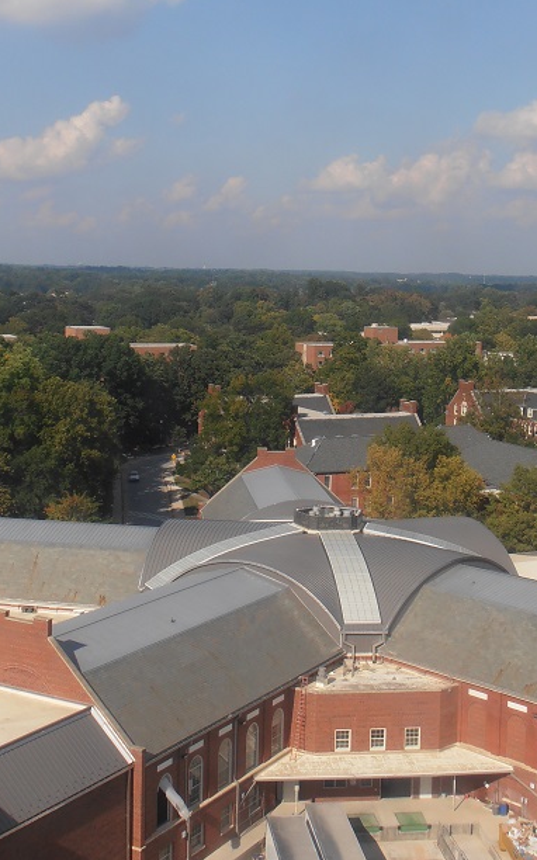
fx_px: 1430
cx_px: 297
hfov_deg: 21.3
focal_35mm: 61
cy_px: 323
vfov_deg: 33.3
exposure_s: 1/160
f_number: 11
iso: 80
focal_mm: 7.87
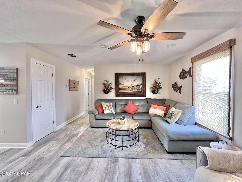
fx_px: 91
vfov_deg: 89.9
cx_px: 121
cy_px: 91
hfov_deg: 106.2
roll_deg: -0.7
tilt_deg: -2.1
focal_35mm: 13
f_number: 1.8
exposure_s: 1/60
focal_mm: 1.57
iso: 250
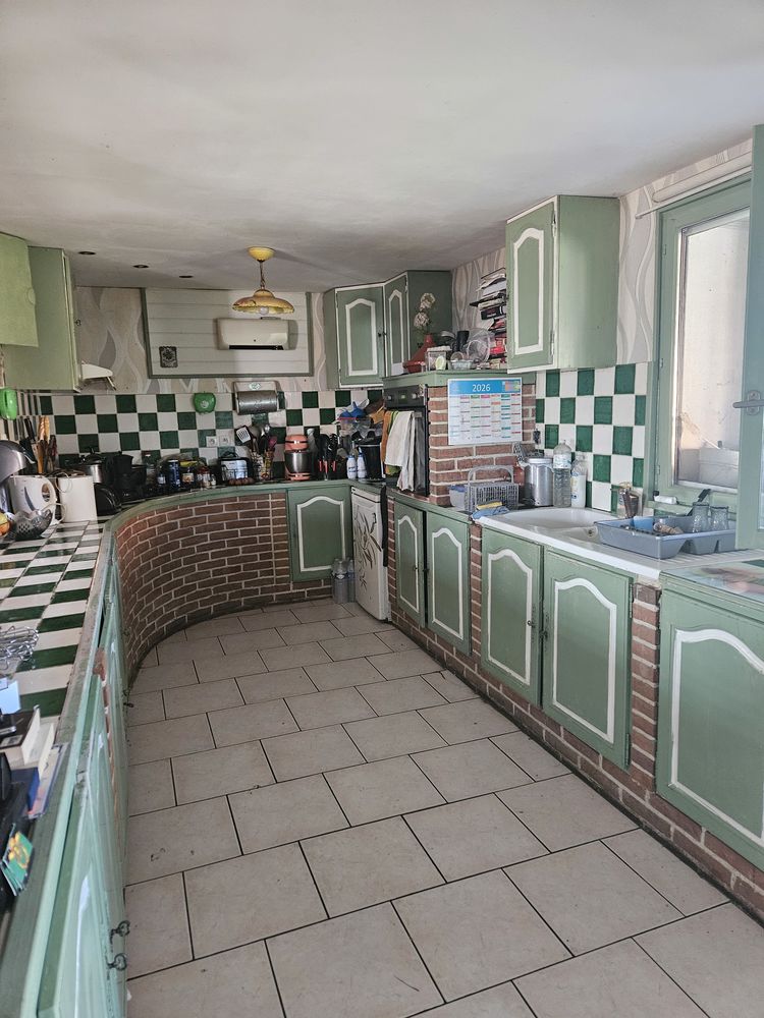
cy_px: 509
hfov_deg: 58.9
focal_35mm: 23
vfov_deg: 73.9
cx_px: 382
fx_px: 677
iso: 640
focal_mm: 5.4
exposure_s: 1/50
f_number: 1.8
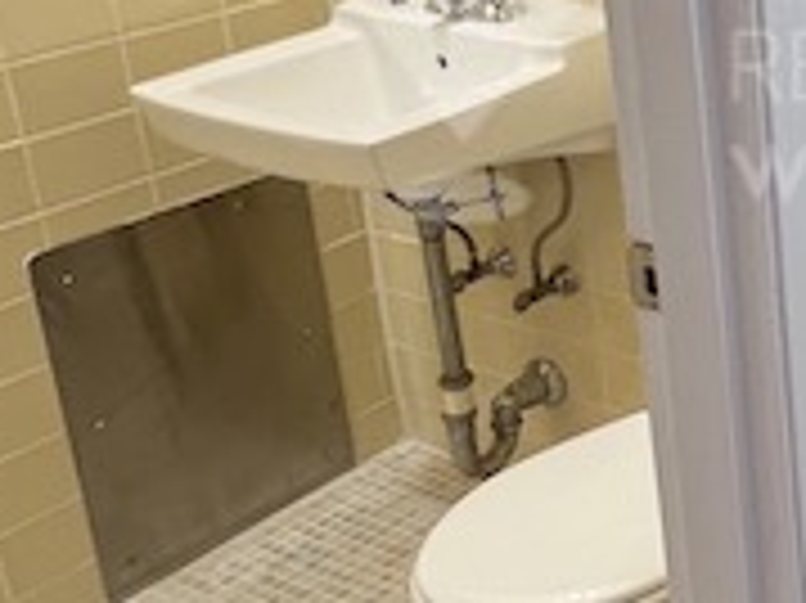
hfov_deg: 26.0
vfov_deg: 24.6
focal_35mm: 58
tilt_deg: -15.9
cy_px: 90
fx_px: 1350
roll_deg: +1.2
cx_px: 1157
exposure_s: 1/60
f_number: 1.8
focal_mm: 1.57
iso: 160
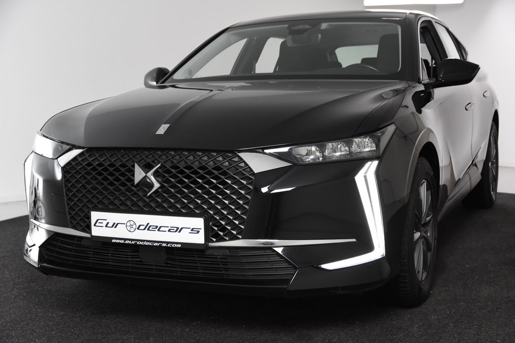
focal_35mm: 51
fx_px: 730
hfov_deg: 38.9
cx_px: 258
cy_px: 172
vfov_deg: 26.5
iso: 1600
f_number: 5
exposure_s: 1/100
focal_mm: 34
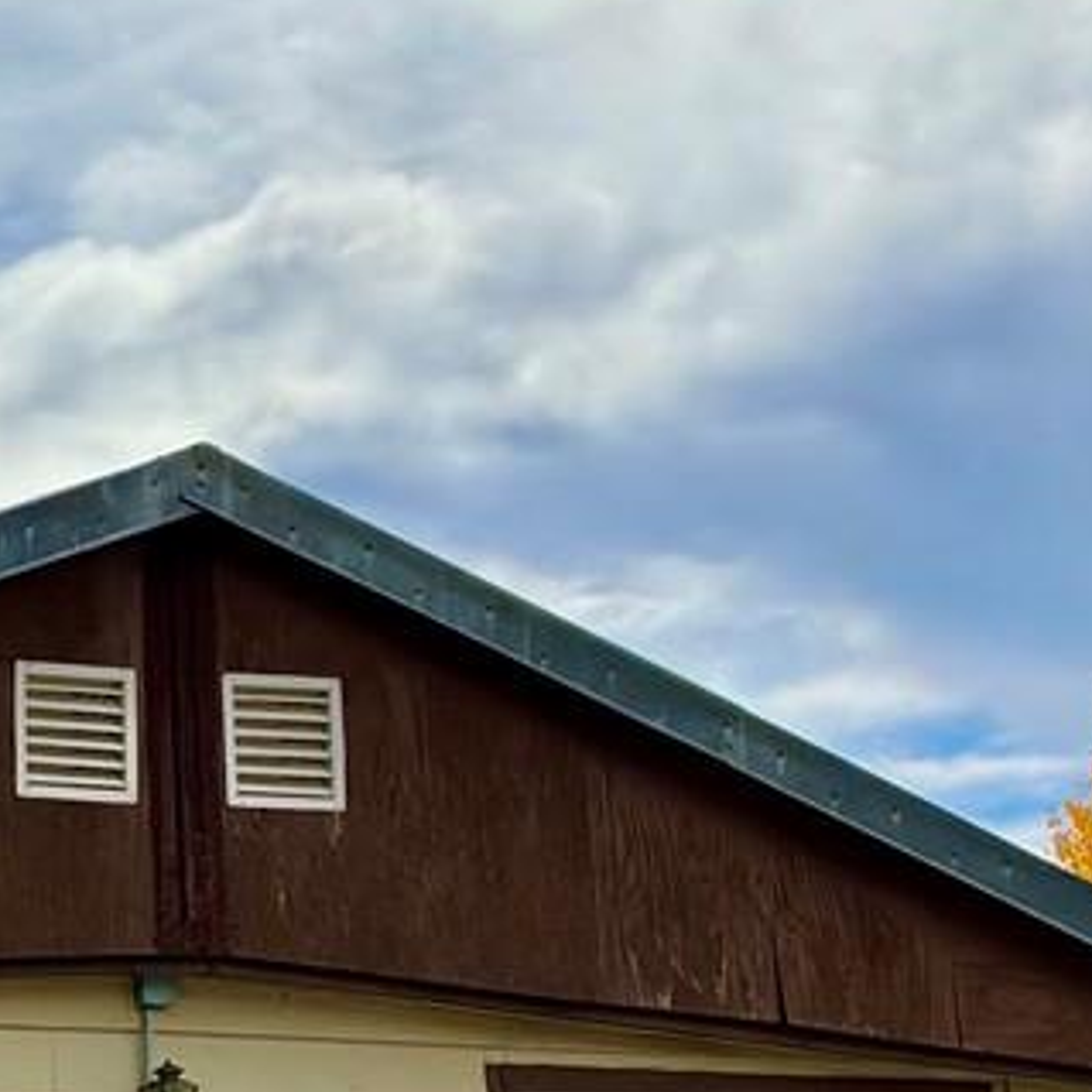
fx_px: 4747
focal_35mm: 133
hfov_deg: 11.6
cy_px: 1349
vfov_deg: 12.8
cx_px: -1184
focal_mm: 6.93
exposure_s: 1/6536
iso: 64
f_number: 1.8
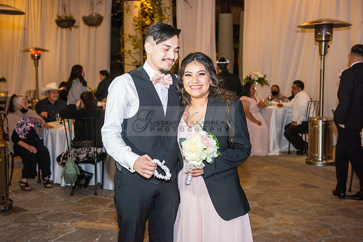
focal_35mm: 50
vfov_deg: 27.0
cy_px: 121
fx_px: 504
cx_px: 182
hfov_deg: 39.6
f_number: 4
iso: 1600
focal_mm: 50
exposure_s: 1/160
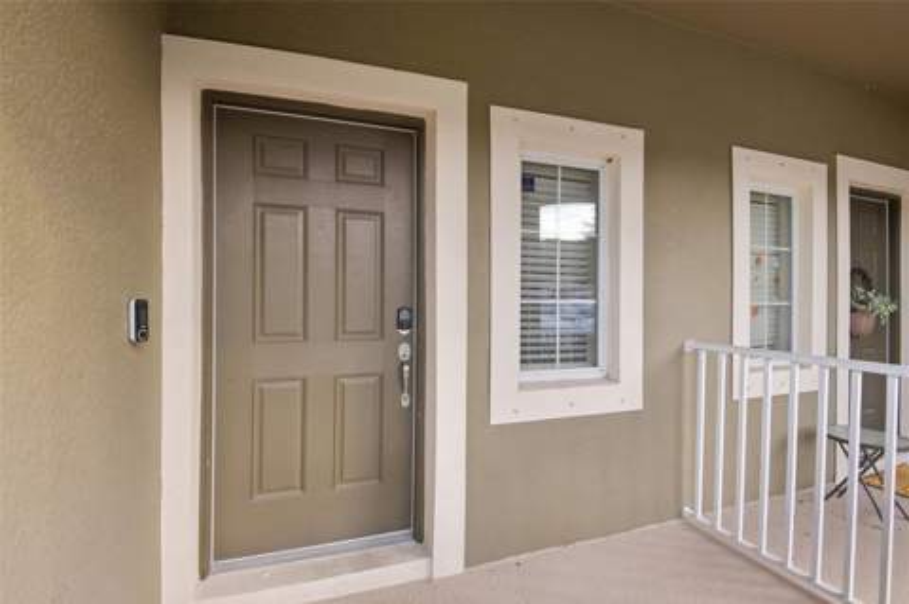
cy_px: 302
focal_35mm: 16
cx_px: 454
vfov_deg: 73.6
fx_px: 404
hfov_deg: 96.8
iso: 400
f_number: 8
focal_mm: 16
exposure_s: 1/60
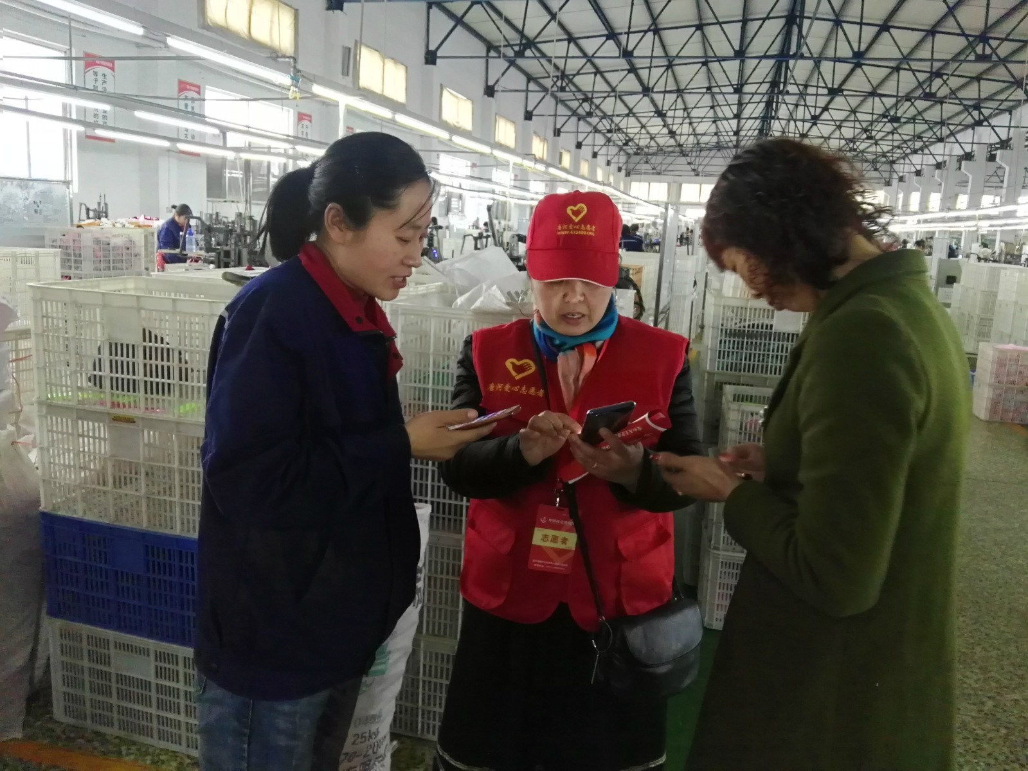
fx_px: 832
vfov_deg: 49.8
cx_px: 514
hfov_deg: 63.4
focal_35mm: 28
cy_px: 386
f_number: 2
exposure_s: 1/25
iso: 486
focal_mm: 2.96
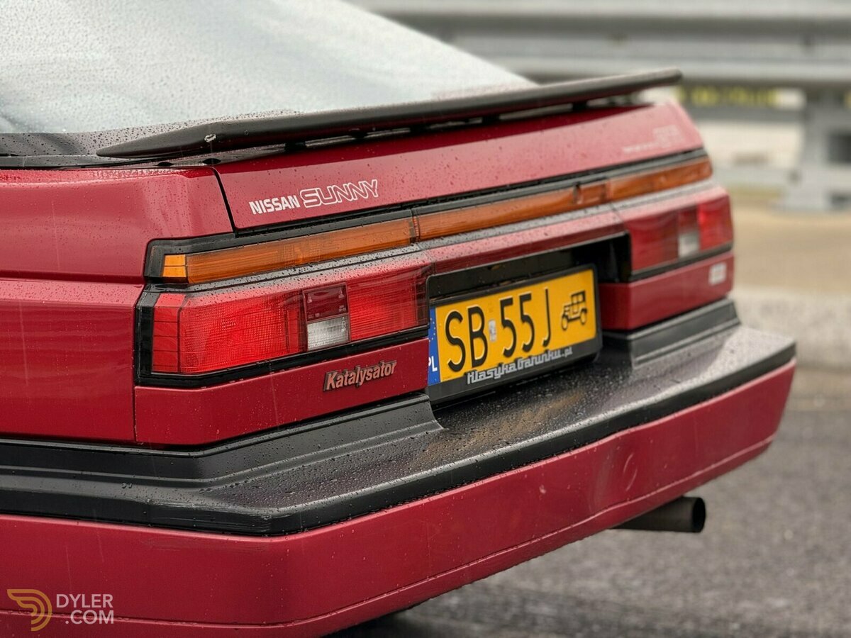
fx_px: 2950
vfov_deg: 12.3
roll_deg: -0.5
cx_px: 426
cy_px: 319
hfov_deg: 16.4
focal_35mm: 120
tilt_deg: -9.4
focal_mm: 15.66
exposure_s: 1/102
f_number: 2.8
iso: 50
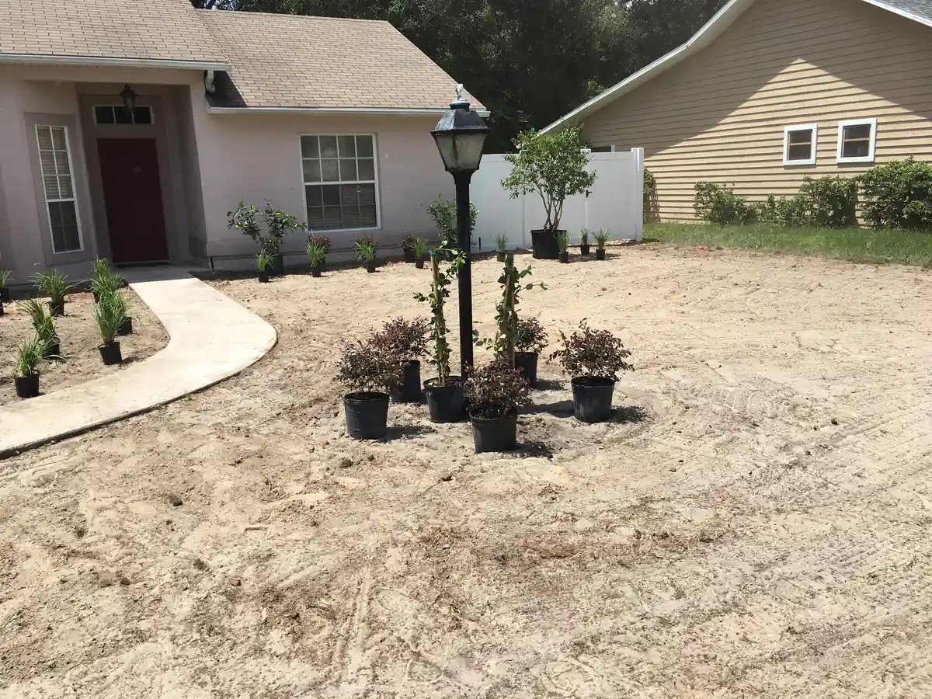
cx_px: 466
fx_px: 781
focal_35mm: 29
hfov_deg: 61.7
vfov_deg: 48.2
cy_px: 350
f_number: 2.2
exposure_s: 1/1538
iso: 25
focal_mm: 4.15
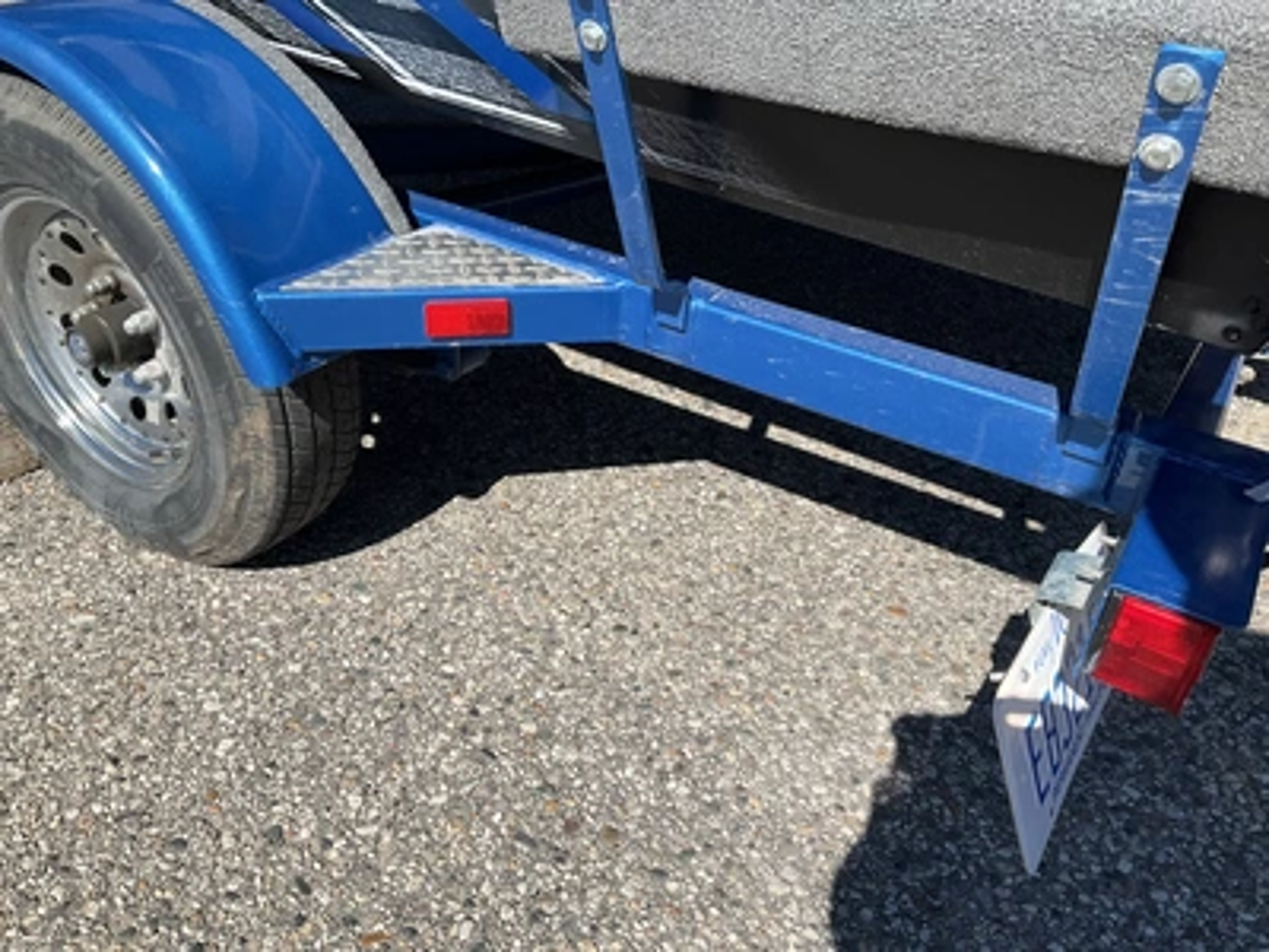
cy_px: 476
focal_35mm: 29
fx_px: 1063
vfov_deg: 48.2
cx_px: 634
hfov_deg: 61.7
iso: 25
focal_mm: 3
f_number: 1.8
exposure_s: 1/1848
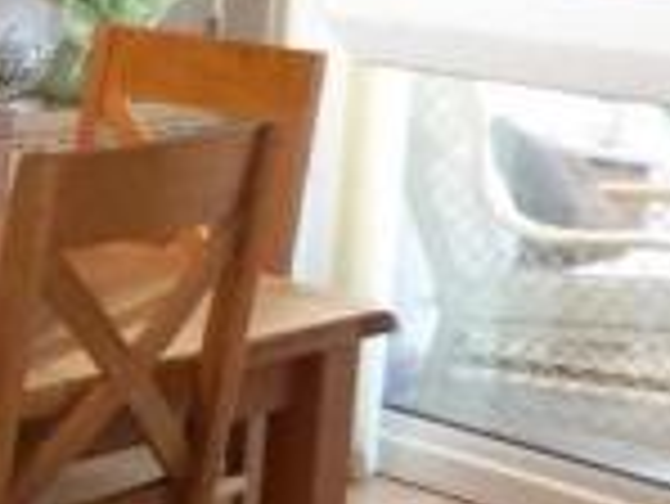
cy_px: 200
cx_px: -573
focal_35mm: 94
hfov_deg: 16.8
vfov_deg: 15.7
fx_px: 1821
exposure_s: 1/60
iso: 800
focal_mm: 4.3
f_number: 3.3
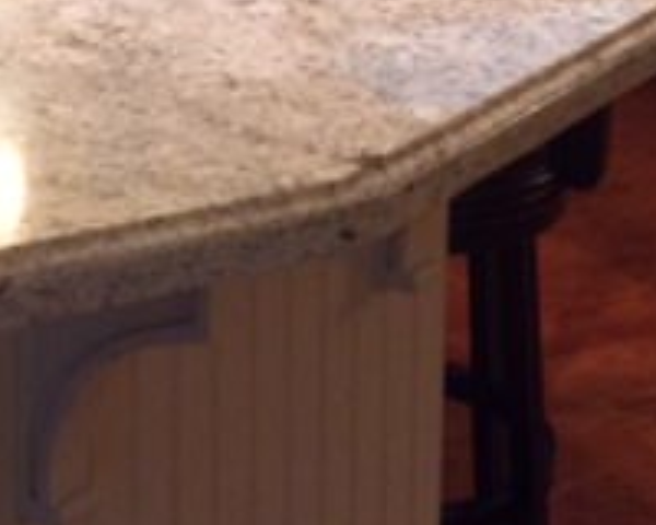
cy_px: -121
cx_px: 151
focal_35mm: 100
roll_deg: +0.1
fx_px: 1942
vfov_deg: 14.8
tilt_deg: -14.2
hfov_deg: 19.0
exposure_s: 1/24
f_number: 2.4
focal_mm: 3.3
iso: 160
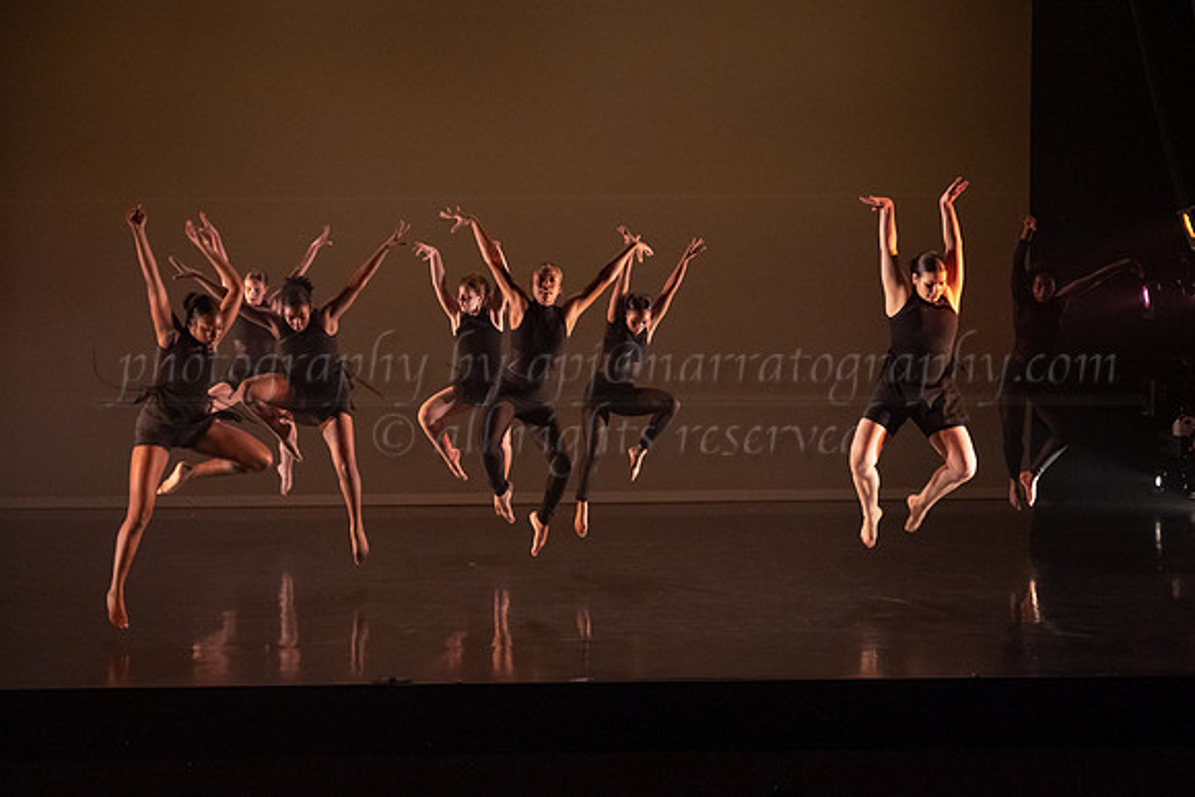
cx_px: 607
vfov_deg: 18.1
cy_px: 414
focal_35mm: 76
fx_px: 2508
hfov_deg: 26.8
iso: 4000
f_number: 3.2
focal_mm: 64
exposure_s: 1/320
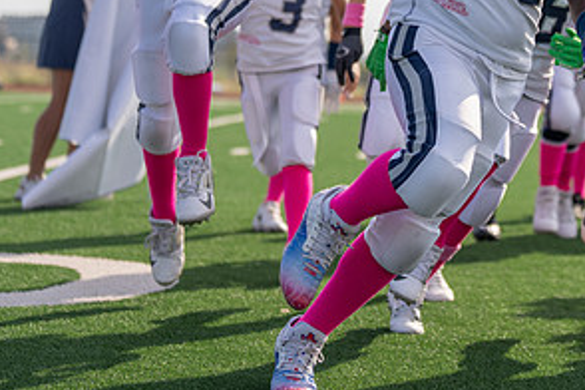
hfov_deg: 13.8
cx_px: 462
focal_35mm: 148
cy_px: -6
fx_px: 2405
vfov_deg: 9.2
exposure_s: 1/1250
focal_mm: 70
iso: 100
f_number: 2.8
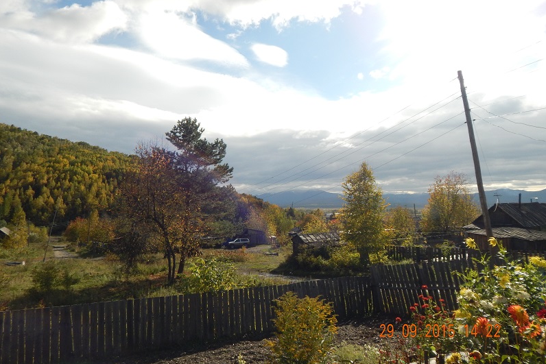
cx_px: 274
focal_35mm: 23
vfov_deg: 55.1
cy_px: 168
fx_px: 349
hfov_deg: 76.1
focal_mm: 4
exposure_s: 1/1500
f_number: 6
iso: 200
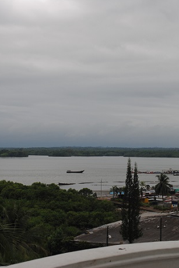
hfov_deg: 18.6
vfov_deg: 27.7
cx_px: 105
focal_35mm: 73
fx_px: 545
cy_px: 133
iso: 100
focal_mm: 32
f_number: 7.1
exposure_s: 1/200
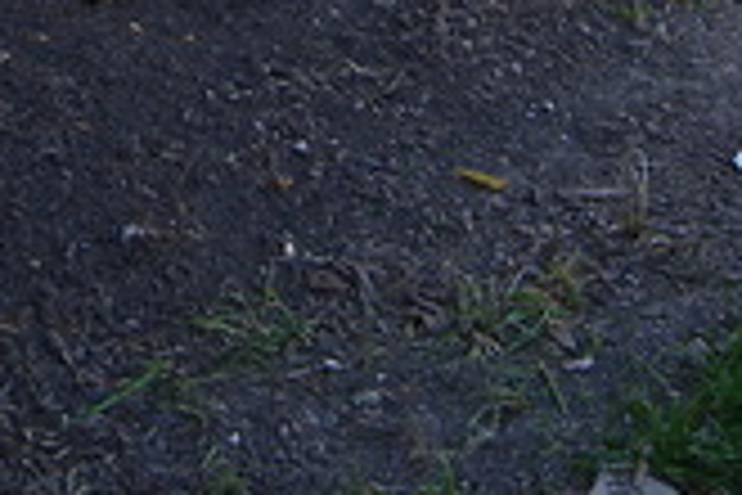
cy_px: -576
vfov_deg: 10.8
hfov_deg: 18.1
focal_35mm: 113
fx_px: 2329
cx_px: 292
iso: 64
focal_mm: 4.9
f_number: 2.6
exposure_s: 1/60
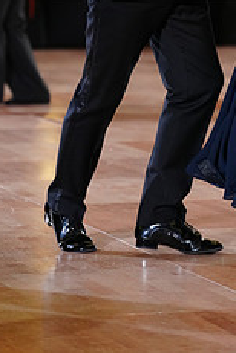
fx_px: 2665
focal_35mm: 271
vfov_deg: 7.5
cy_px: -52
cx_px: 263
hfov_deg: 5.1
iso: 2500
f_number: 2.8
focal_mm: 108
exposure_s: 1/400
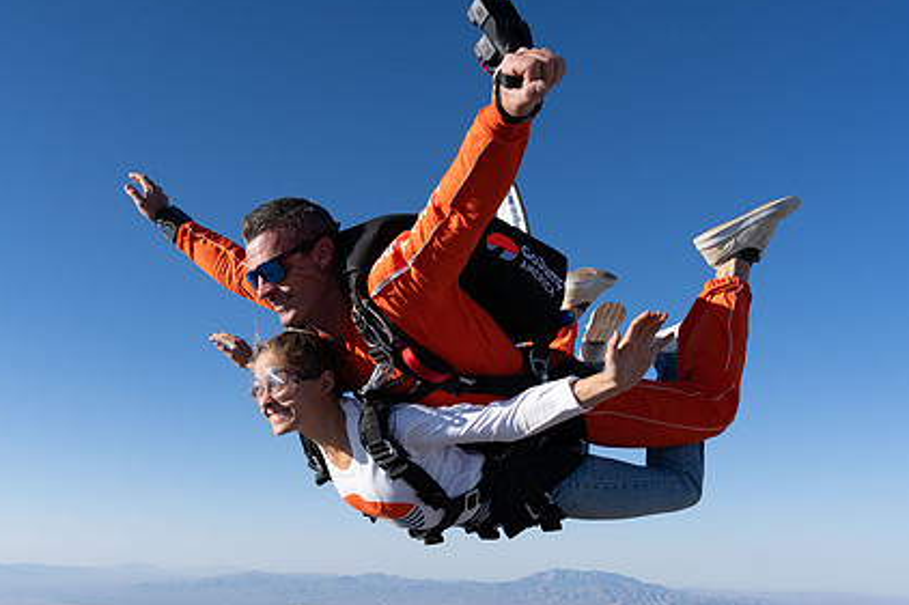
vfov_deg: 39.7
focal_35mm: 33
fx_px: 833
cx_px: 394
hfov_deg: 57.0
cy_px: 371
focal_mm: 24
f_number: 9
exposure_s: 1/2000
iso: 800
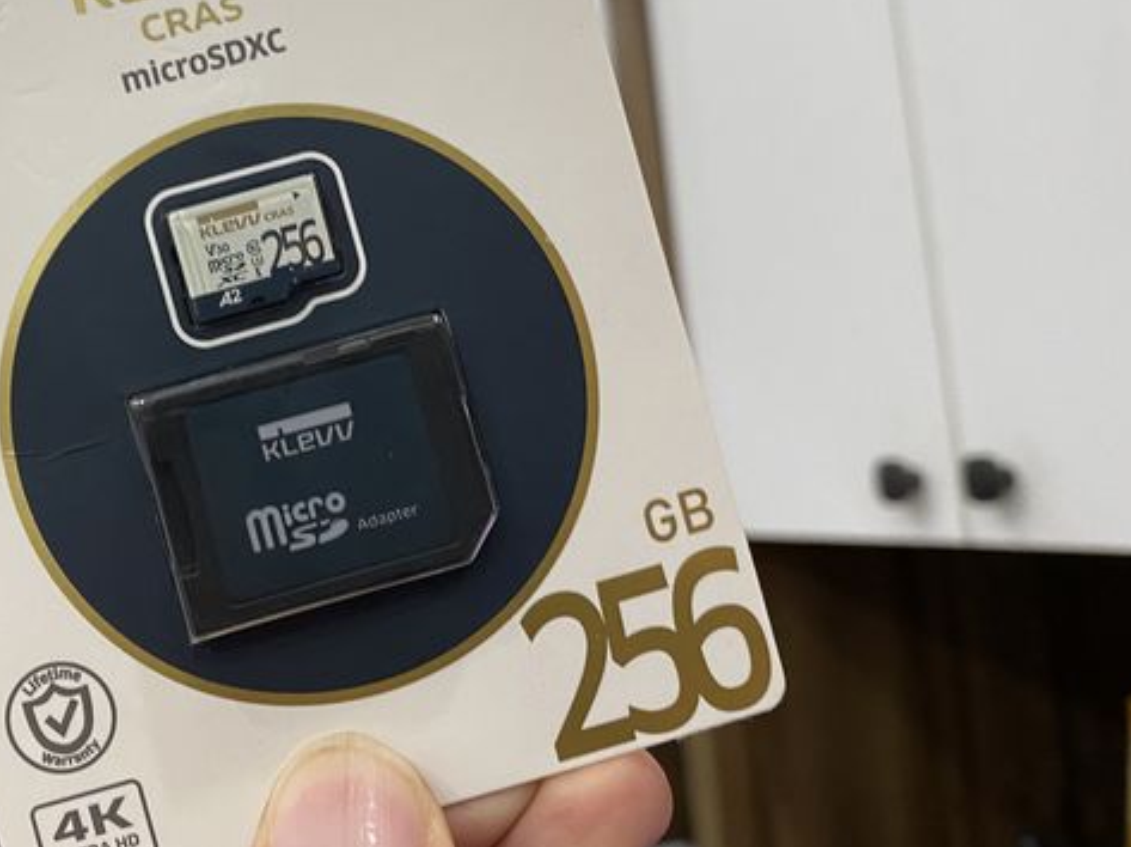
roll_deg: +4.5
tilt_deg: +6.5
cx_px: 277
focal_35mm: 44
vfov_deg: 32.5
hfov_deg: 41.6
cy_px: 279
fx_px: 1437
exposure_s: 1/60
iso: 160
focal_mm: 4.25
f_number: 1.8
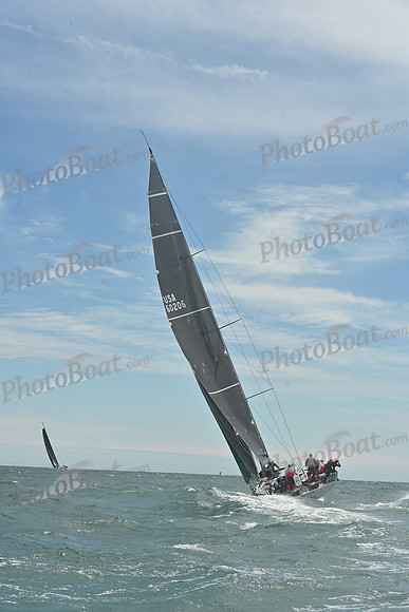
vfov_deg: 28.8
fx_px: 1192
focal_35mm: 70
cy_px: 306
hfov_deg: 19.5
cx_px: 204
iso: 250
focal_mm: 70
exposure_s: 1/1250
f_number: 8
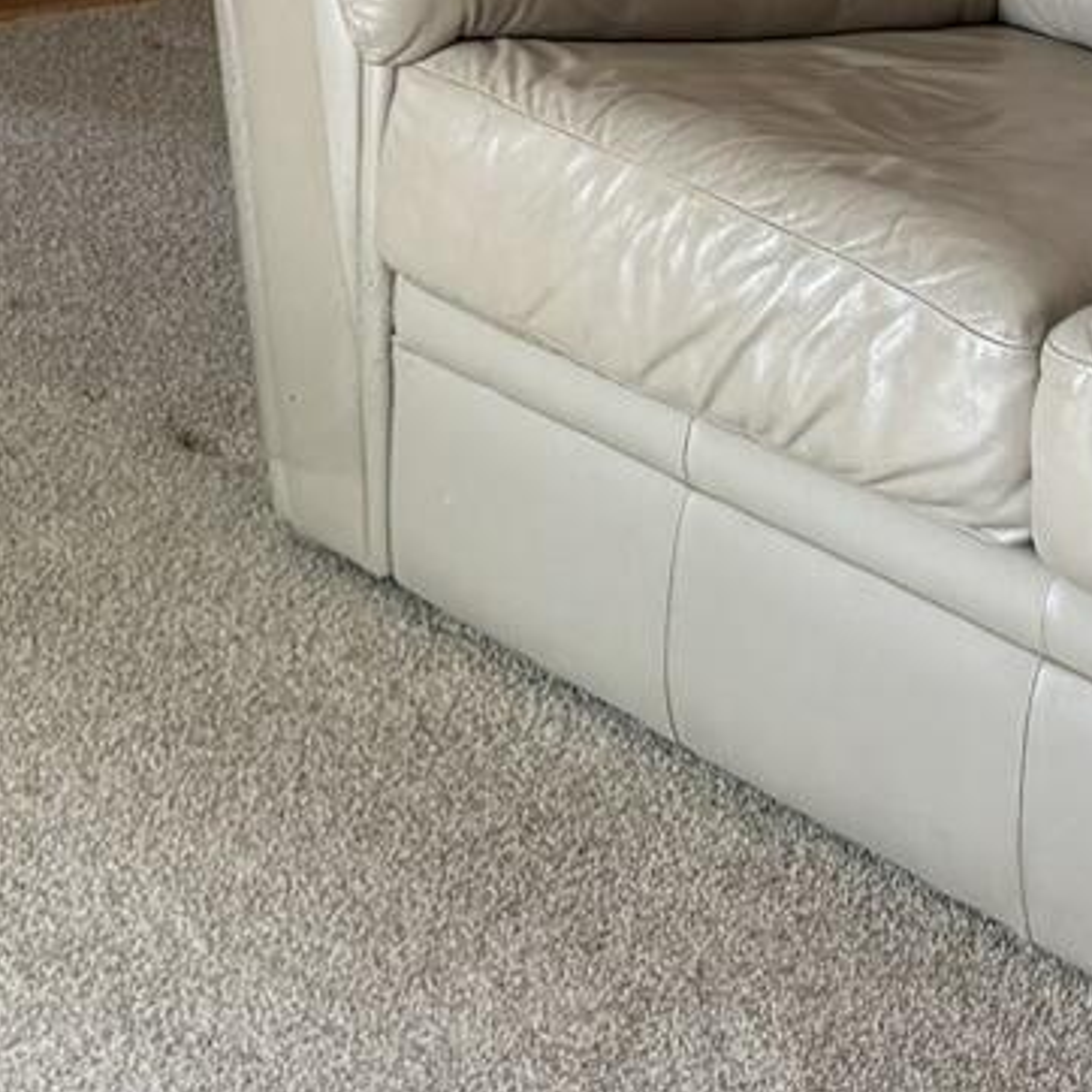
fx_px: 4283
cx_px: -612
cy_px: -968
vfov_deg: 13.0
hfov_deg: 13.6
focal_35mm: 120
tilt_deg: -3.3
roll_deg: -0.4
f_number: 1.78
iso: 160
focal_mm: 6.76
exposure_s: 1/121
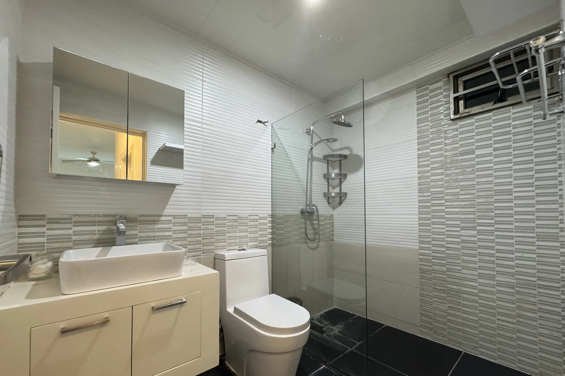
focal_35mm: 15
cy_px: 211
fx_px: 235
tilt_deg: +1.5
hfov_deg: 100.4
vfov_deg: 77.0
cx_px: 283
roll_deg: -0.1
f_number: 2.2
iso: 320
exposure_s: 1/120
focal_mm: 2.22
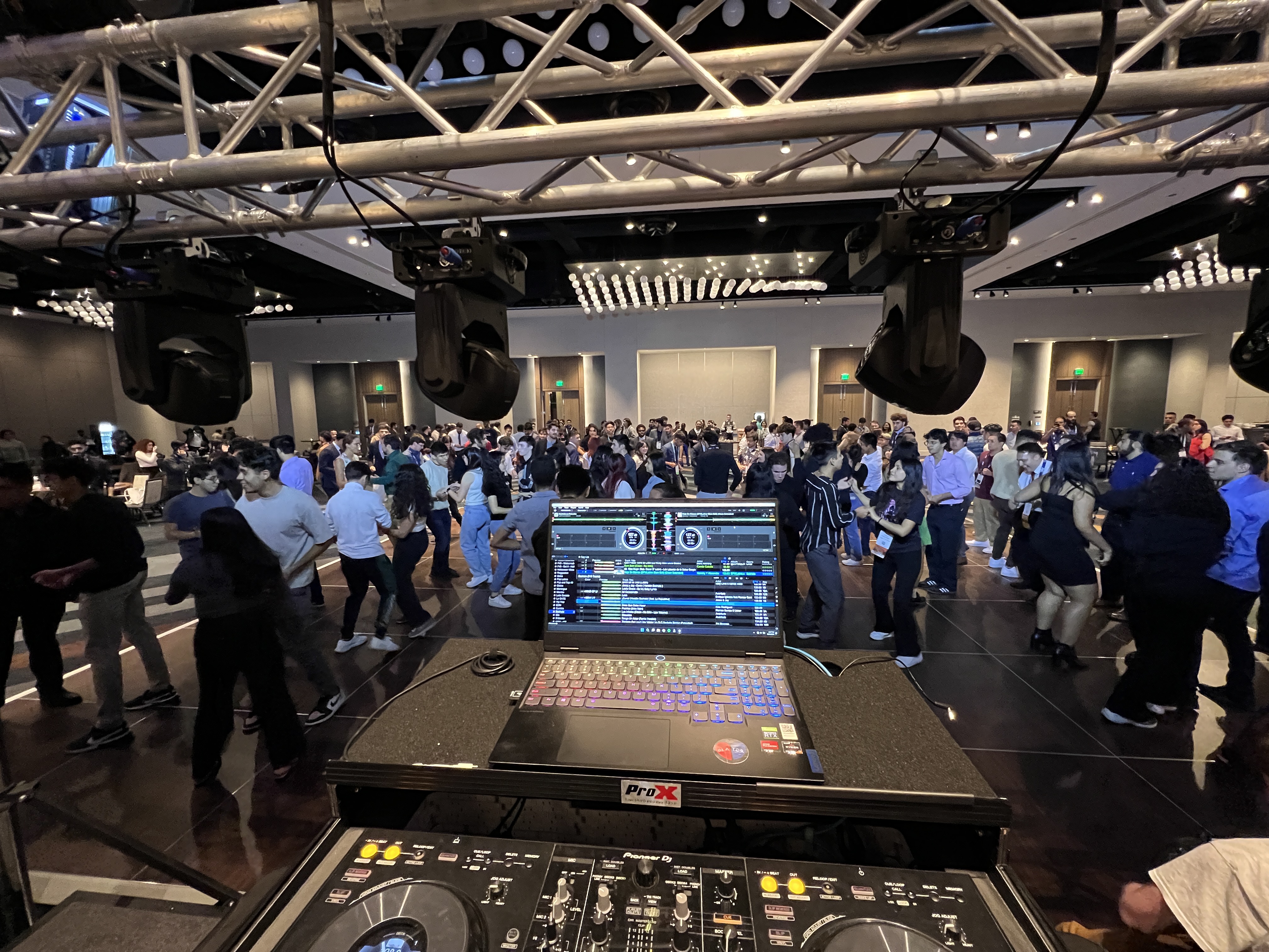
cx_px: 634
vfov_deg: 89.9
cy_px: 476
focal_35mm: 13
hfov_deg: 106.2
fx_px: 477
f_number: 1.8
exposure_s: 1/60
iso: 800
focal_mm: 1.57
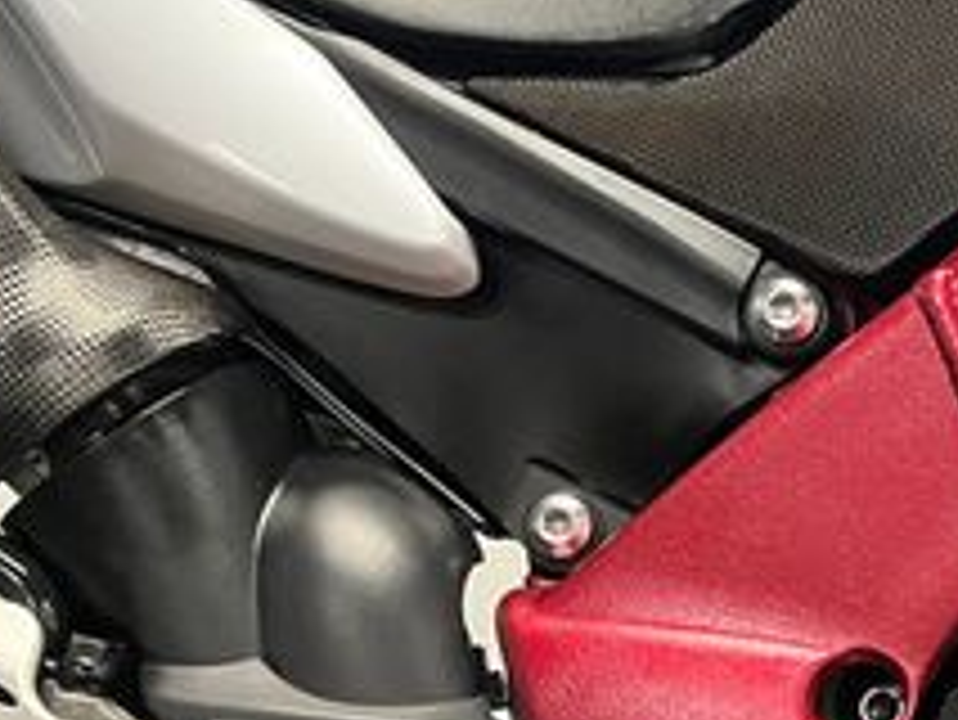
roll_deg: -1.8
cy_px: 788
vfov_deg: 18.2
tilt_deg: -5.7
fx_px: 2160
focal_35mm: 78
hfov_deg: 22.0
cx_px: 1300
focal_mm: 5.1
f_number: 1.6
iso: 500
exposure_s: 1/50
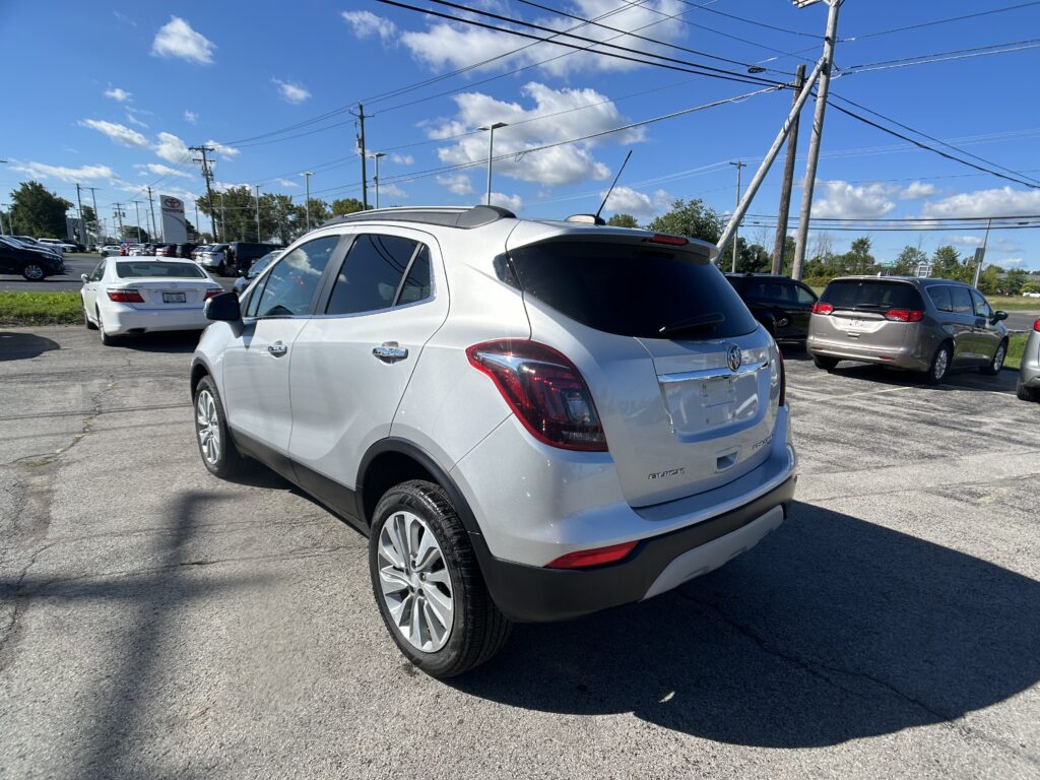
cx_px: 520
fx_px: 781
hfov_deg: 67.3
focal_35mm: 26
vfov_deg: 53.1
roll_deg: -1.7
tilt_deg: -11.6
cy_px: 390
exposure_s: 1/4831
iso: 50
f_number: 1.5
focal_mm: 5.7
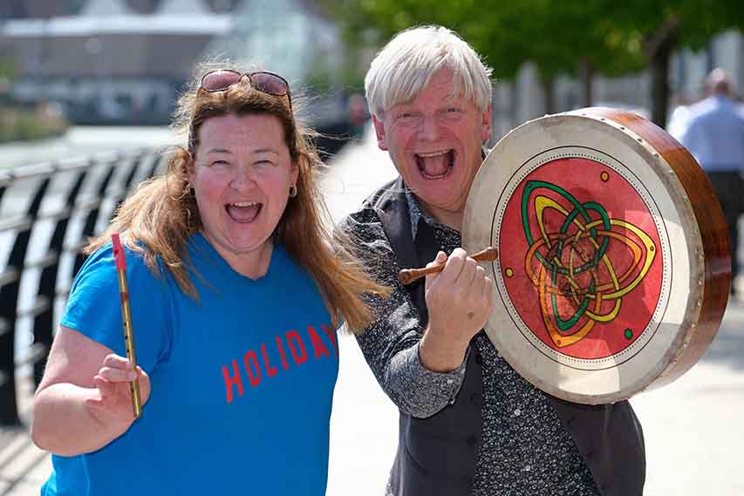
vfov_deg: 9.0
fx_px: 3162
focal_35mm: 153
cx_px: 372
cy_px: 248
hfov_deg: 13.4
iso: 400
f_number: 3.6
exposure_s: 1/1900
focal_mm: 102.2
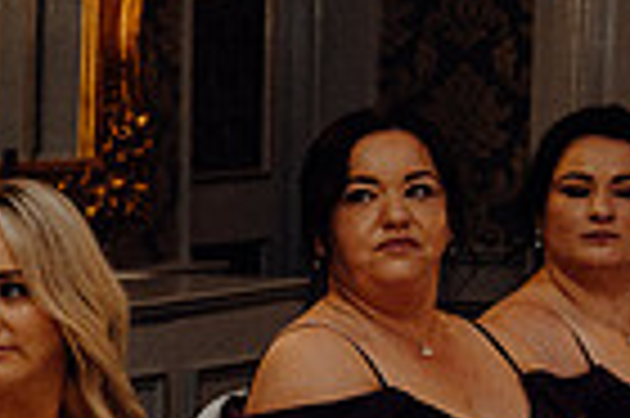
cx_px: -482
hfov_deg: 11.8
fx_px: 2832
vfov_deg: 8.4
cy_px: 452
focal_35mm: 162
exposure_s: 1/160
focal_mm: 39
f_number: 3.5
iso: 2500
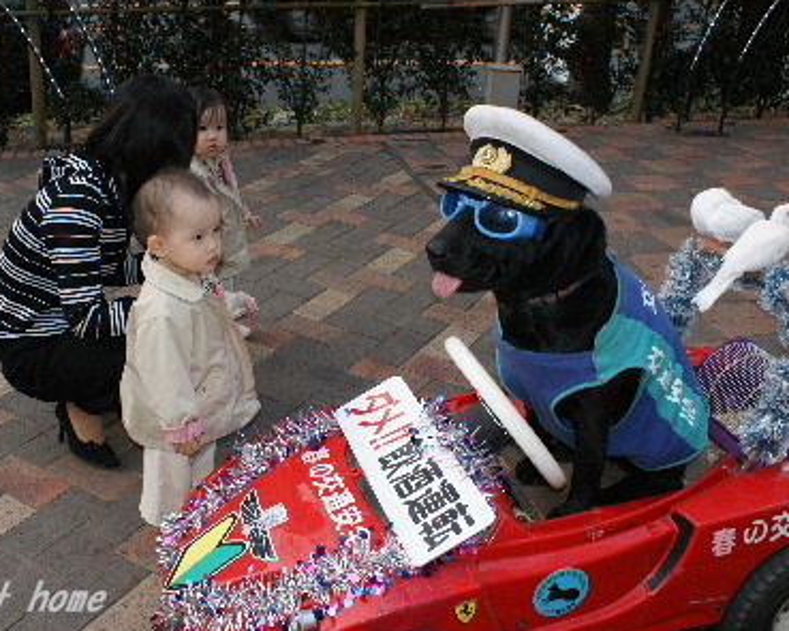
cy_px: 316
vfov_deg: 42.2
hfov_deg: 51.5
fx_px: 817
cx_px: 356
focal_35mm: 35
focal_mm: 20
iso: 400
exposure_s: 1/60
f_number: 5.6
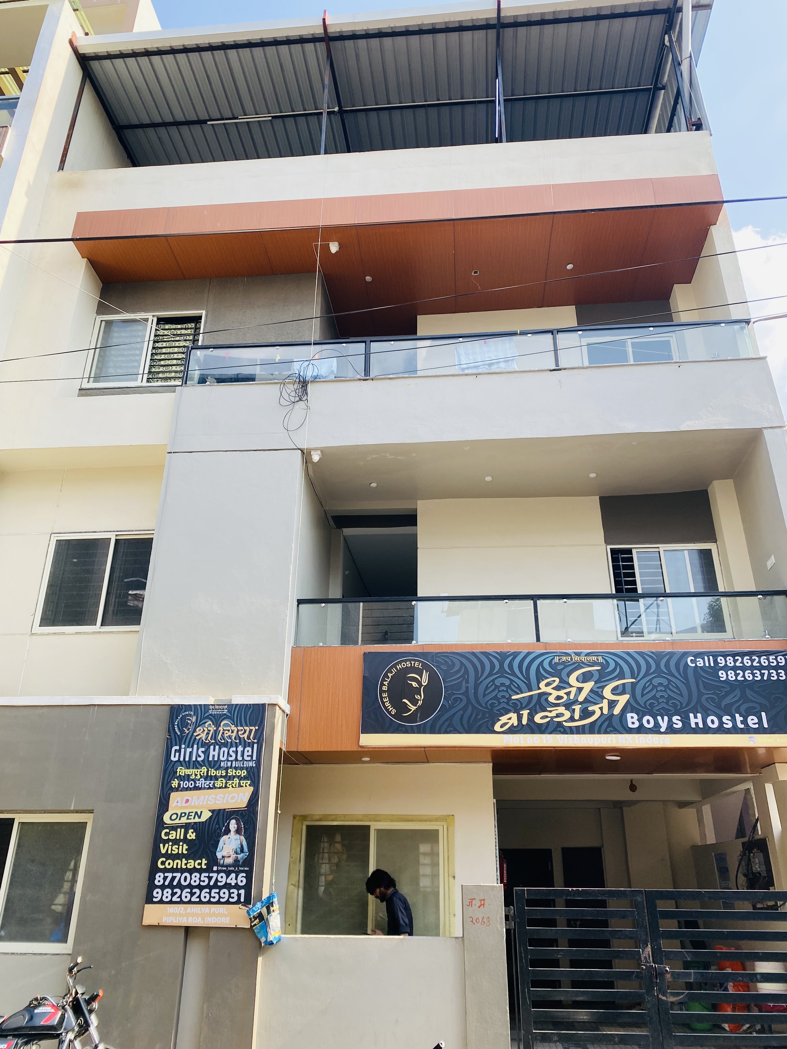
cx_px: 394
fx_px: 788
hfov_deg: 53.1
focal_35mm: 26
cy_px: 524
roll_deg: -1.7
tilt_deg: +25.9
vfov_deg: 67.3
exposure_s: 1/662
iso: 32
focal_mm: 4.25
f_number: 1.8
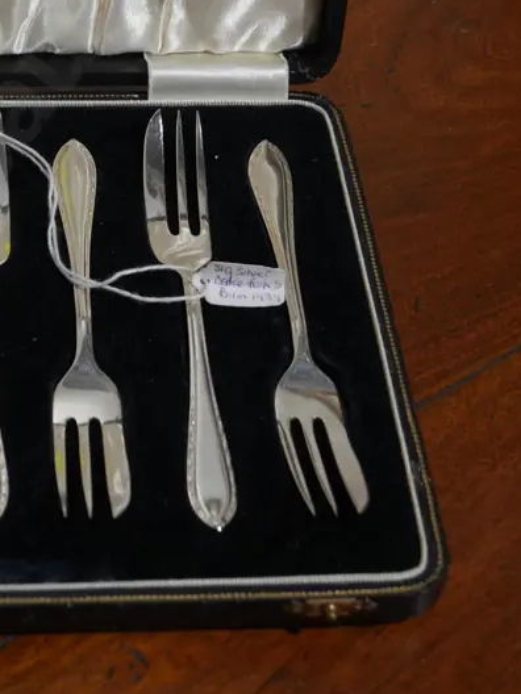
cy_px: 47
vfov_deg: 19.8
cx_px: 64
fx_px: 1947
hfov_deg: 15.1
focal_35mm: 97
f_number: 5.3
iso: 400
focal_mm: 25
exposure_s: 1/60
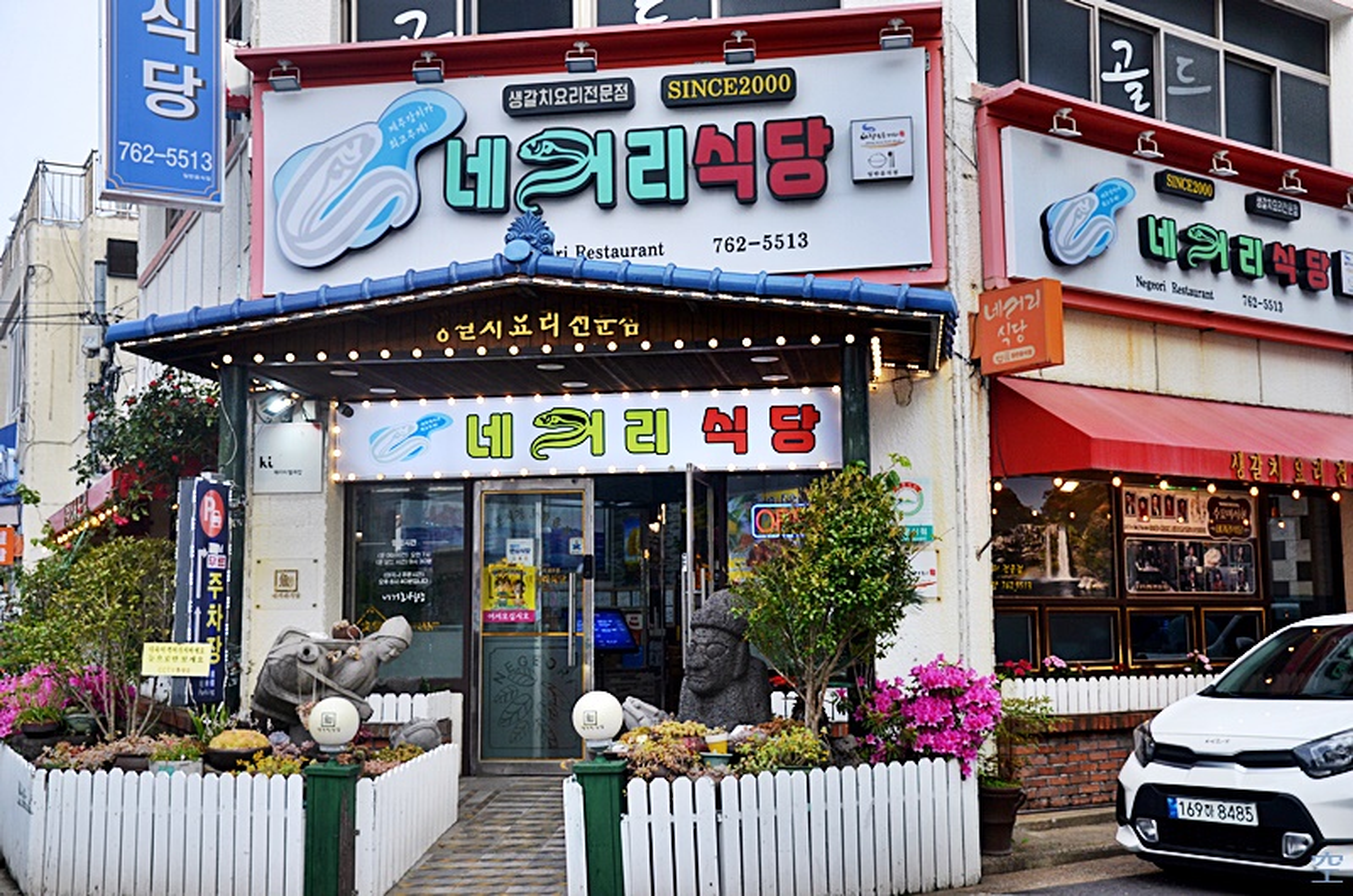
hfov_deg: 48.0
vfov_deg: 32.9
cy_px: 448
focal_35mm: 40
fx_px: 1519
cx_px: 676
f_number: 4
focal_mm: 27
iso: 450
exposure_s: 1/1000
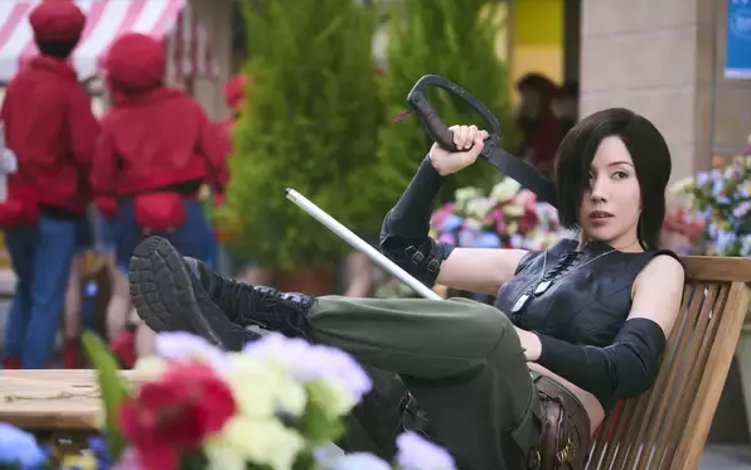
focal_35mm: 119
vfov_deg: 11.0
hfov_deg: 17.5
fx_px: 2437
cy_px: 239
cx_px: 377
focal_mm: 116
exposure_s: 1/320
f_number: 4
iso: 640
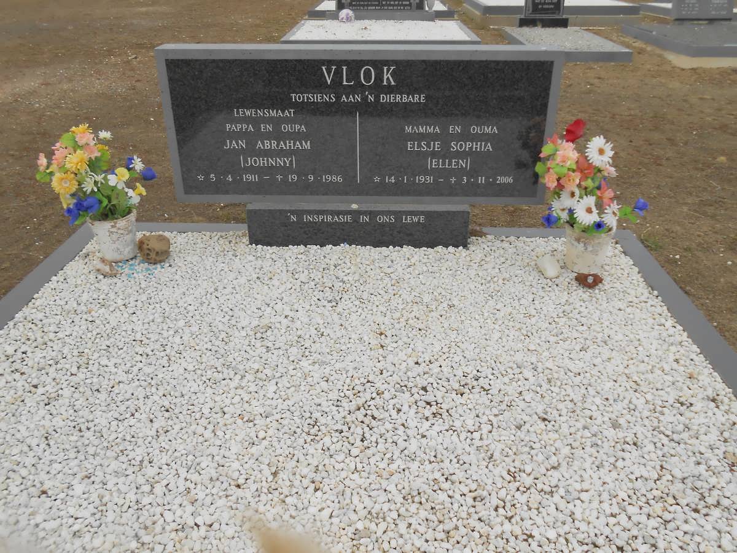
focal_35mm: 30
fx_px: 639
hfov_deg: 60.0
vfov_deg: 46.8
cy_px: 276
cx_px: 368
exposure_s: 1/125
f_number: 3.8
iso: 80
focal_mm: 5.3
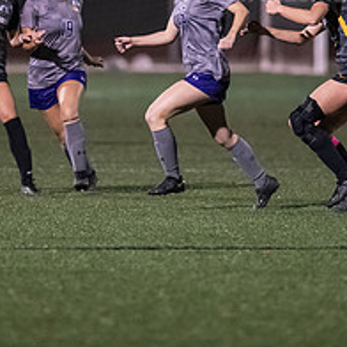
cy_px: 31
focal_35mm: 754
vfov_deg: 2.3
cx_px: 136
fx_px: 8551
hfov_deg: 2.3
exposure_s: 1/1000
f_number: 2.8
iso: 8000
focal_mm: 300
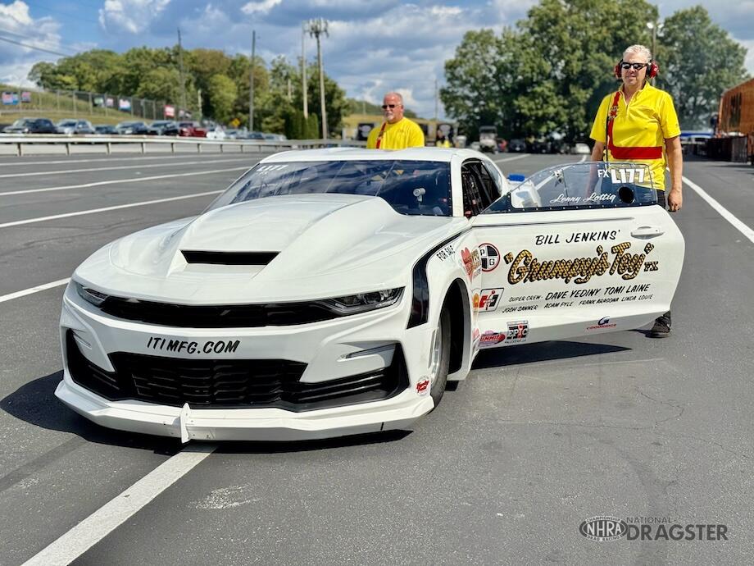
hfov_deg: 39.7
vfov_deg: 30.3
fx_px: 1046
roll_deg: -0.5
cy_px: 283
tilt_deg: -5.2
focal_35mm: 48
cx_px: 377
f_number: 1.78
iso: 64
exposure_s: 1/11364
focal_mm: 6.76
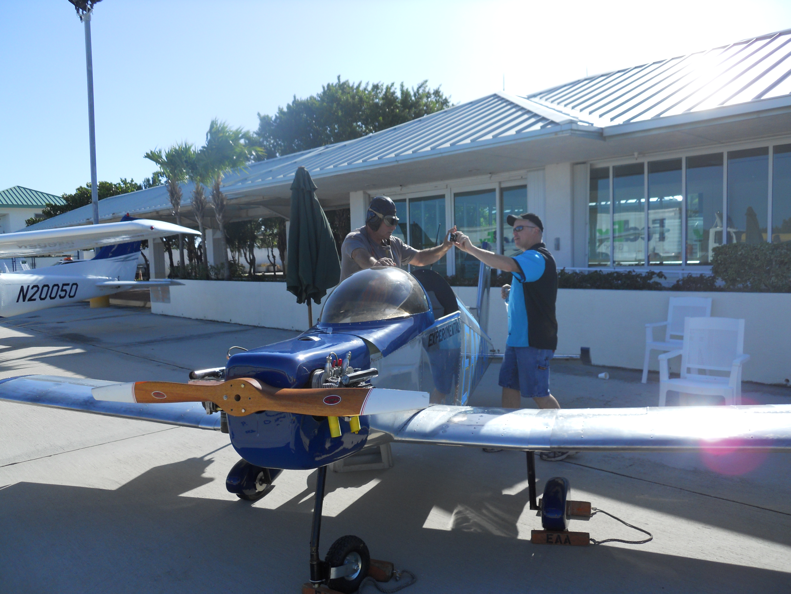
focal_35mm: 28
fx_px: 640
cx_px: 396
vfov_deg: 49.7
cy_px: 297
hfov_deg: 63.4
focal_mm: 5
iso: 80
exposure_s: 1/320
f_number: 5.4
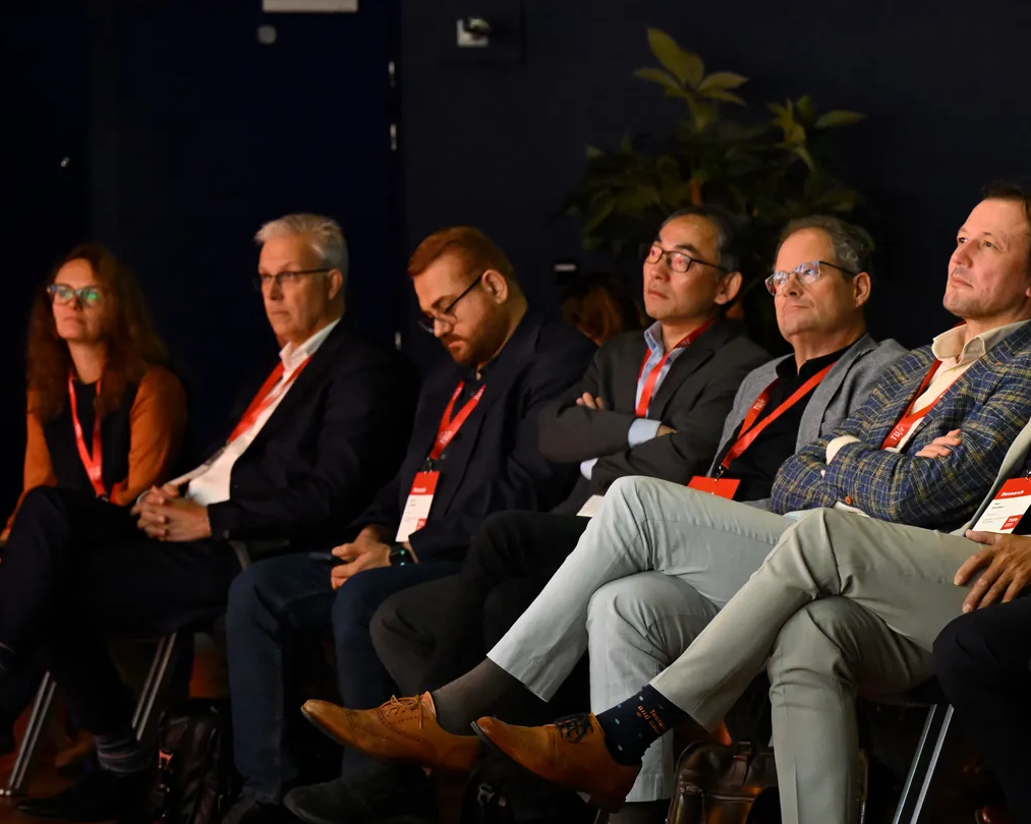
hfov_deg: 12.0
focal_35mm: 159
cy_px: 406
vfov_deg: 9.7
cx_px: 1027
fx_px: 4851
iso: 5000
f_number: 4
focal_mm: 78
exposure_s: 1/40
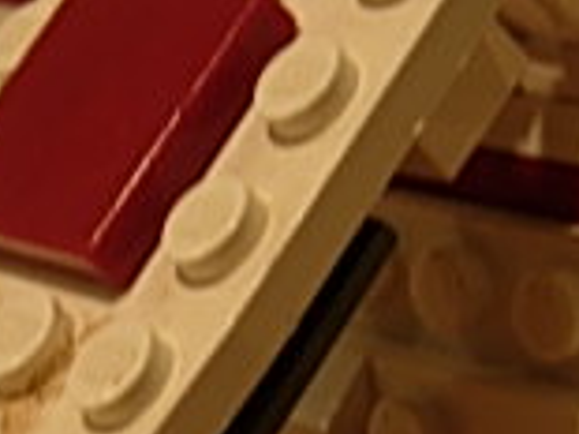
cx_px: 183
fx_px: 2490
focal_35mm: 149
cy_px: 505
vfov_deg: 9.8
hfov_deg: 13.2
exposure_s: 1/5.6
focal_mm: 7.5
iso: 50
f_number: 2.7
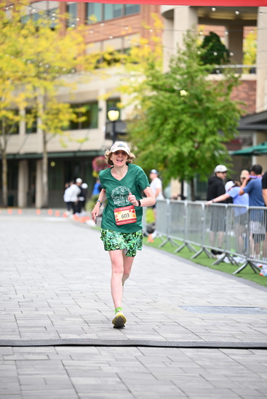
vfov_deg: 17.8
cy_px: 200
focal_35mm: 115
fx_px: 1278
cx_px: 134
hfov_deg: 11.9
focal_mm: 115
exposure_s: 1/1600
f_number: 2.8
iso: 640
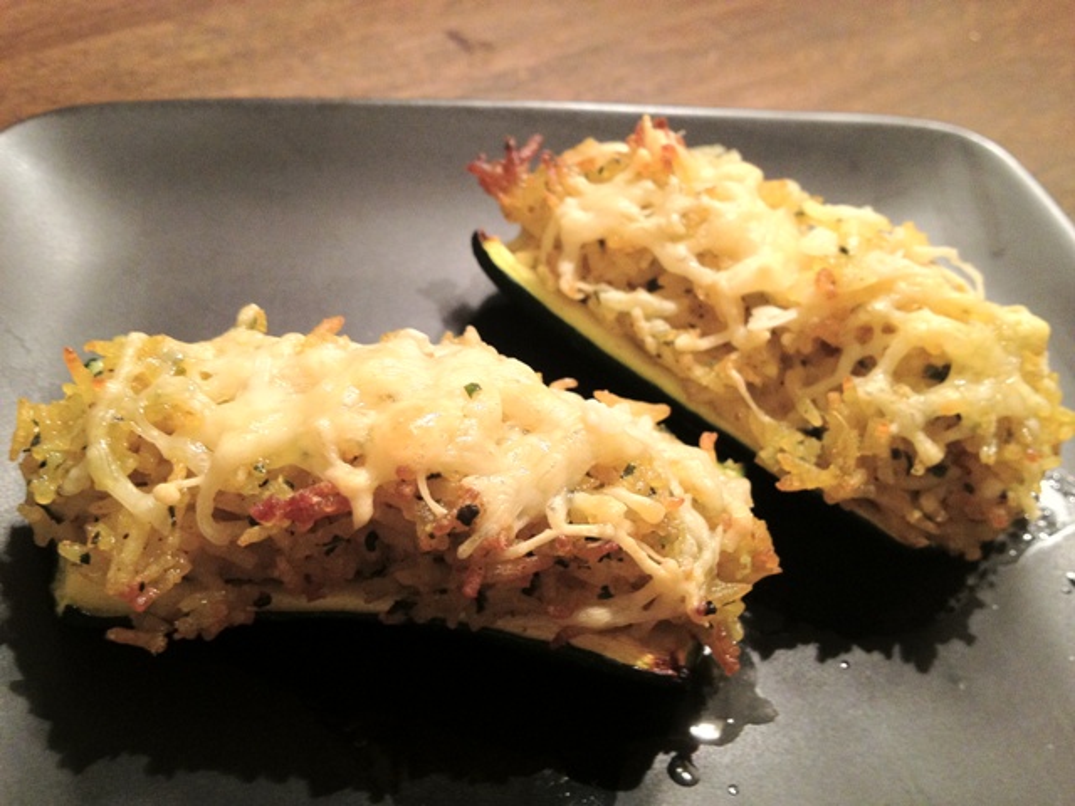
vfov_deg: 40.7
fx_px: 1087
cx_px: 538
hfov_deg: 52.6
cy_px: 403
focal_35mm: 35
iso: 250
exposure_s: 1/20
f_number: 2.4
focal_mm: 4.28
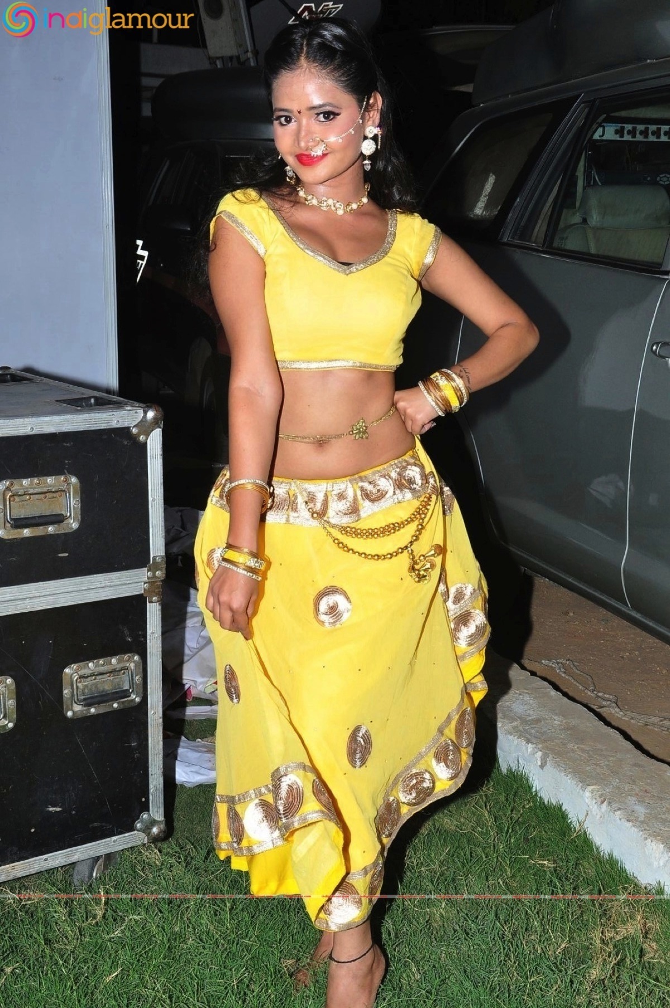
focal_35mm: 51
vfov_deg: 38.9
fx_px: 1427
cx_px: 335
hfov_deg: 26.4
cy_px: 504
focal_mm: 34
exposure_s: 1/125
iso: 500
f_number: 10
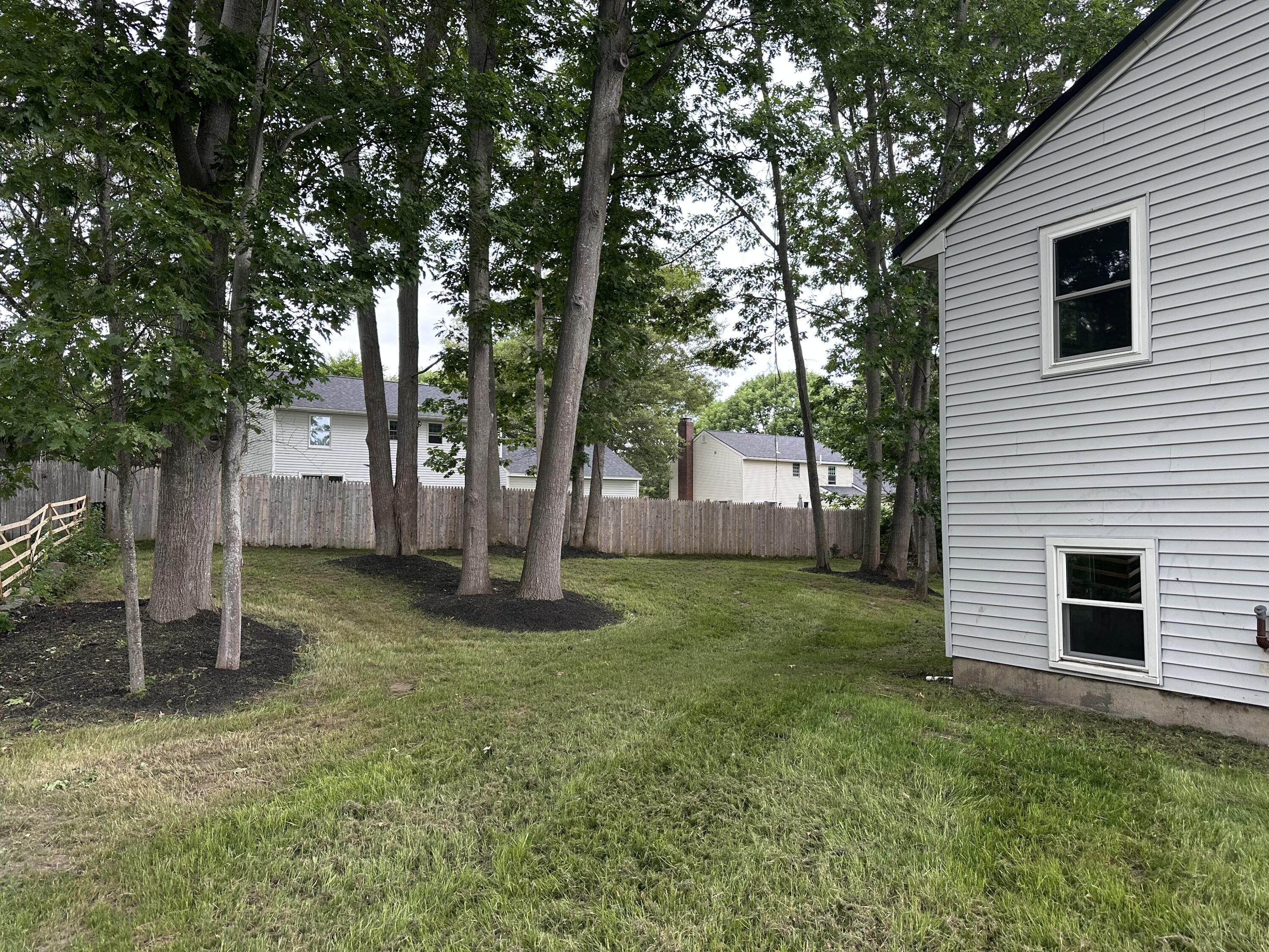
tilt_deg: +3.0
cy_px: 476
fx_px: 880
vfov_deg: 56.8
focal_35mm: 24
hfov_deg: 71.6
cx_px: 634
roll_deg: +0.1
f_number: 1.78
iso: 100
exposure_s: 1/160
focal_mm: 6.86
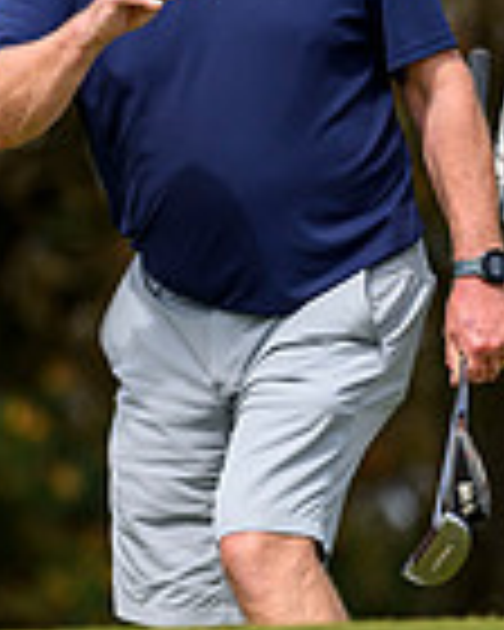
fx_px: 29050
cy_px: -20
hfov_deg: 1.0
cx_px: -742
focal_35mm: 1558
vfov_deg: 1.2
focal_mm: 400
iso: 500
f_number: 4
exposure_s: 1/4000
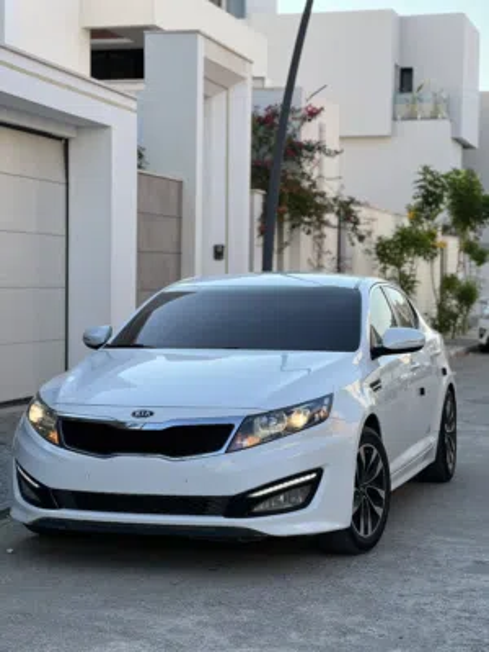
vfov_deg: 25.3
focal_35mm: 77
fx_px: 1450
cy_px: 326
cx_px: 244
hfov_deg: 19.1
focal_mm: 9
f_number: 2.8
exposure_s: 1/201
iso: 25
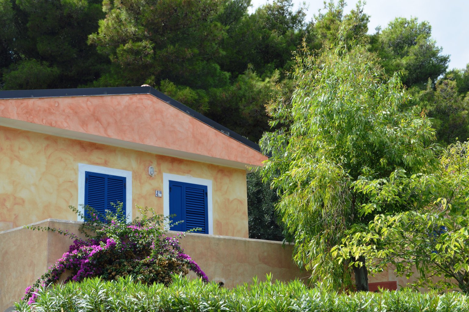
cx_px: 223
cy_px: 162
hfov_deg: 36.9
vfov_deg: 25.0
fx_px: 703
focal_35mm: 54
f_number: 8
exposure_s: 1/250
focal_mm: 34
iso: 100
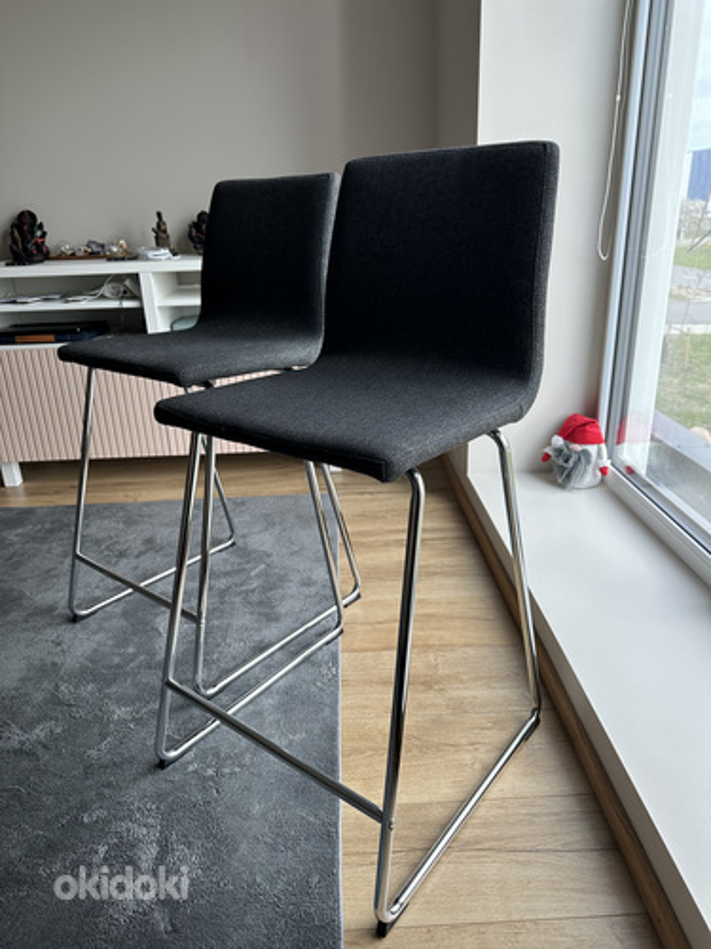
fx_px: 657
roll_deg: +1.7
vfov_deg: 71.6
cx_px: 356
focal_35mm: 24
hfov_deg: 56.8
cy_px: 474
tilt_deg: -21.0
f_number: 1.78
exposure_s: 1/228
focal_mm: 6.86
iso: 64
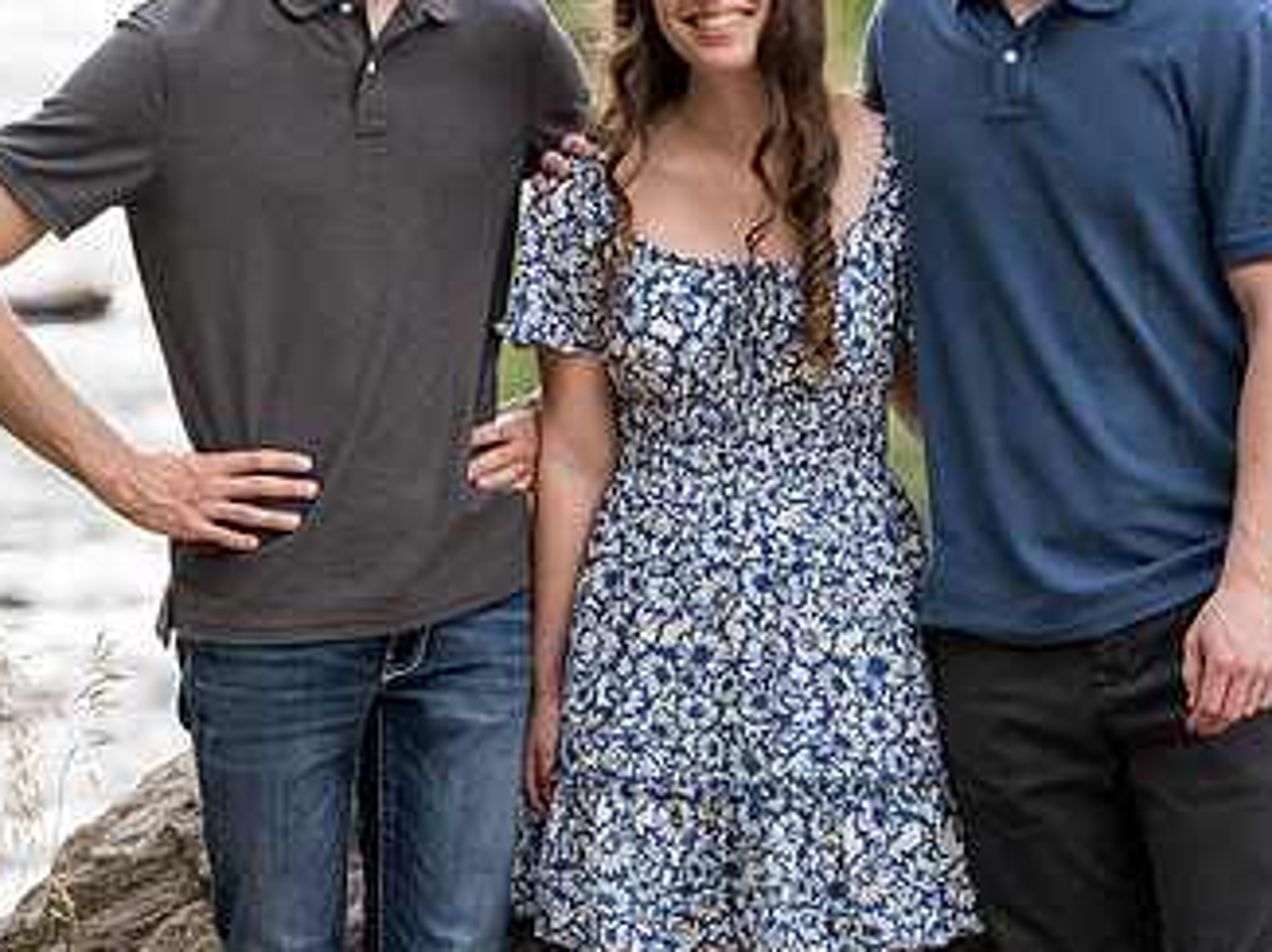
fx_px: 7858
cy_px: 287
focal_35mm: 214
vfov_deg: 6.9
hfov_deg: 9.2
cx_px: 394
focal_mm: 125
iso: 800
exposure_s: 1/125
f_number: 4.5
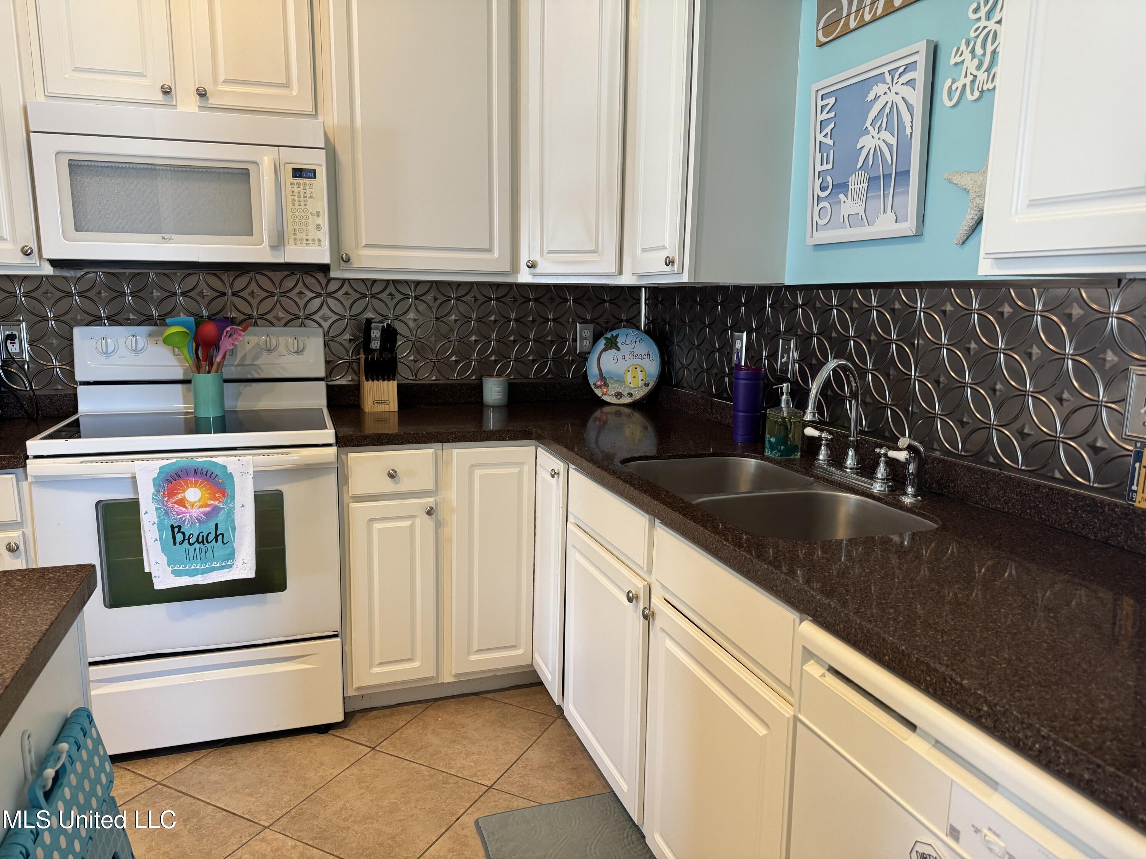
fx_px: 795
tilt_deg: -10.4
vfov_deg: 56.8
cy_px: 430
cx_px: 573
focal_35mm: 24
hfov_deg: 71.6
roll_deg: -0.7
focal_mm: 6.76
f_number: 1.78
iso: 250
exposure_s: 1/60
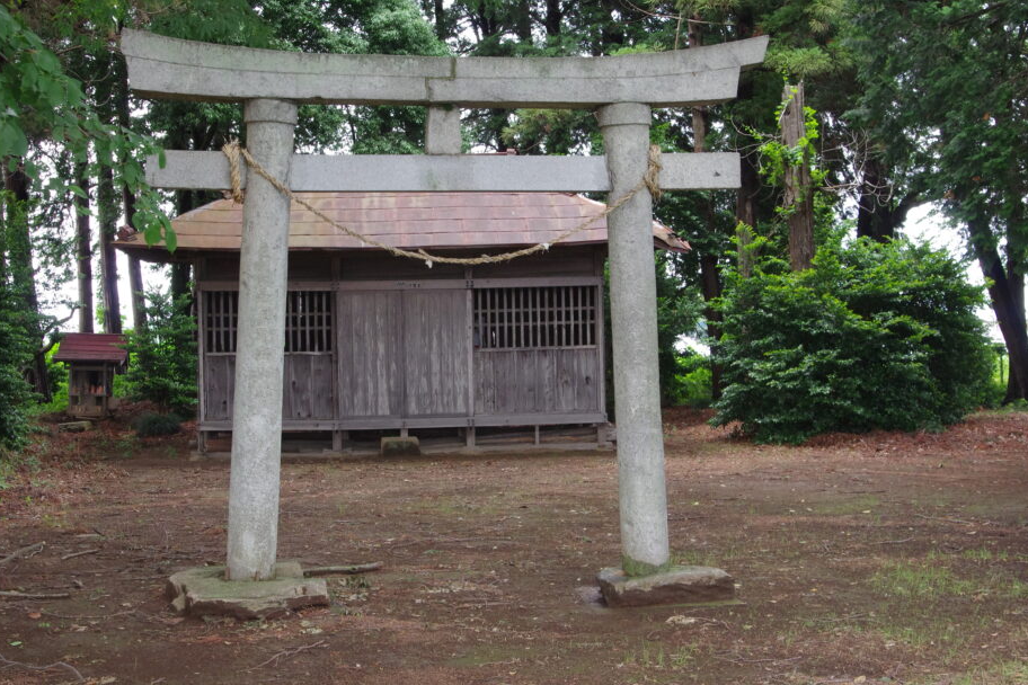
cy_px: 322
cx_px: 511
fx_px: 1570
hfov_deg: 36.2
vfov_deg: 24.6
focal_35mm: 55
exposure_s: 1/125
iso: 1600
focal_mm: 33
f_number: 9
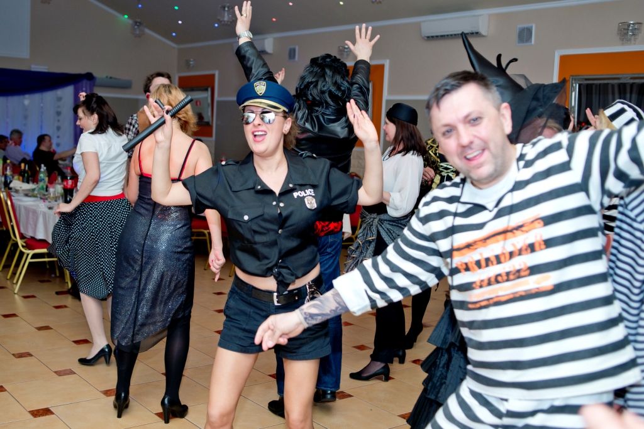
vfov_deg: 37.9
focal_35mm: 35
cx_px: 322
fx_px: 626
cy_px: 214
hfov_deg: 54.4
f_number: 3.2
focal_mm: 35
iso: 320
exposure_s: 1/320
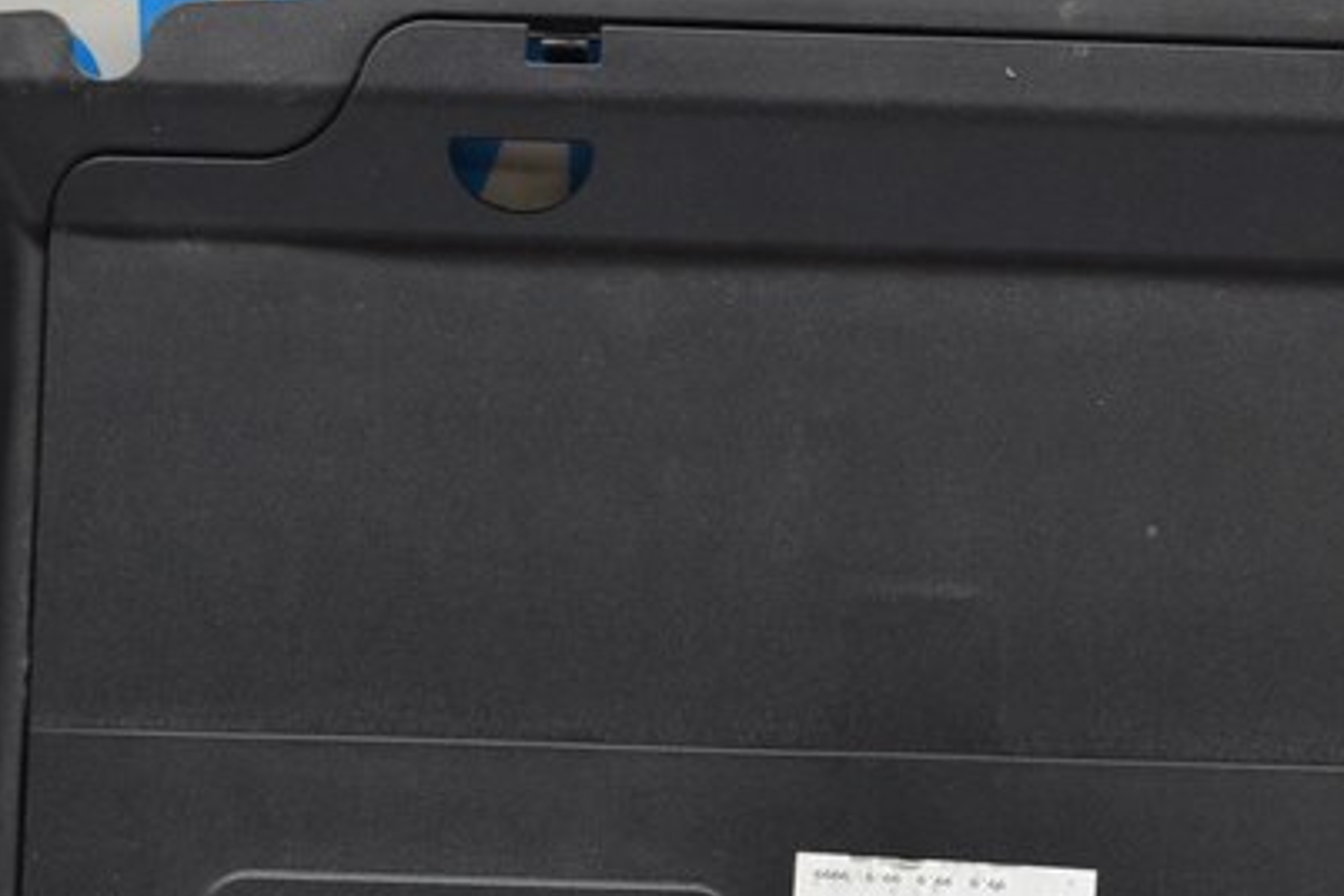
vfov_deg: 12.7
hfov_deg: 19.1
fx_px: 3994
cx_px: 846
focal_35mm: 107
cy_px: 754
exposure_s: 1/60
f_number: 4.5
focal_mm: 28
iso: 500
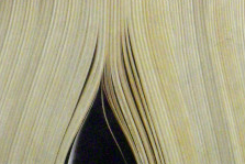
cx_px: 96
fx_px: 838
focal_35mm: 123
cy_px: 215
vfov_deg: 10.9
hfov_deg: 16.6
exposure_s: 1/50
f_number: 3.9
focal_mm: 7.3
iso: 500
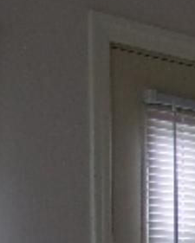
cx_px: 387
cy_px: 399
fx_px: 973
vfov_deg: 13.2
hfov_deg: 10.5
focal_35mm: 135
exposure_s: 1/34
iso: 148
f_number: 3
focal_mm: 4.9
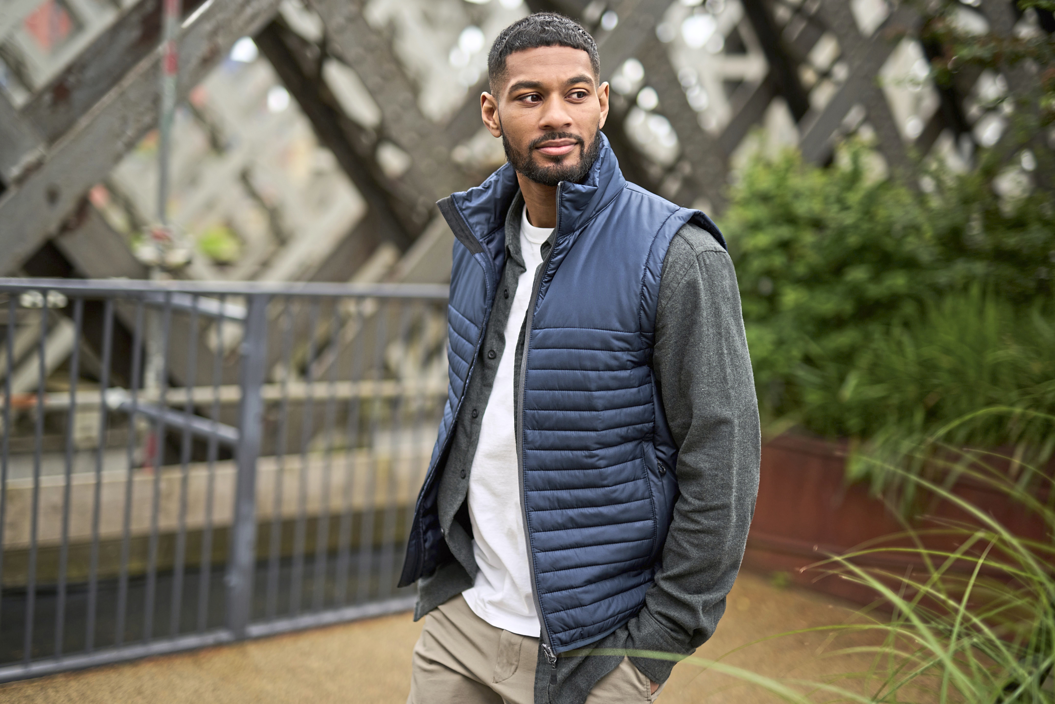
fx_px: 1465
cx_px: 528
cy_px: 352
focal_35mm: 50
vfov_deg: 27.0
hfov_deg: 39.6
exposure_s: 1/1600
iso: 200
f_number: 1.4
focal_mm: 50
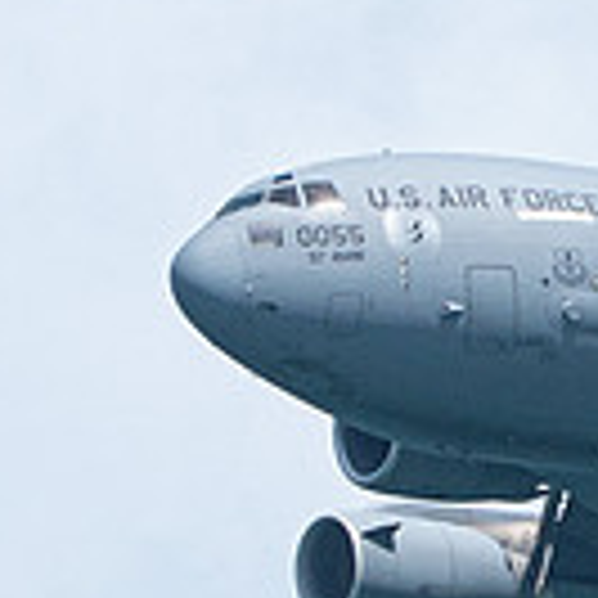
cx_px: 841
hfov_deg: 0.6
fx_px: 56992
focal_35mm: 2916
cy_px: 445
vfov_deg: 0.6
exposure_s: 1/1250
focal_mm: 400
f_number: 10
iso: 640
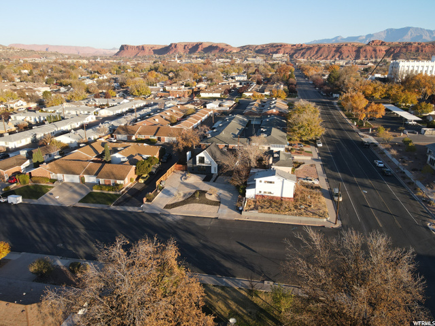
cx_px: 218
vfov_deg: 56.8
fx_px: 302
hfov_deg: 71.6
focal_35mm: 24
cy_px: 163
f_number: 2.8
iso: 100
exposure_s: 1/250
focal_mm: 4.5
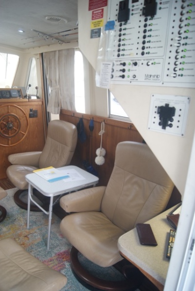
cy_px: 146
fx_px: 219
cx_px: 98
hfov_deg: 48.0
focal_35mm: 27
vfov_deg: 67.3
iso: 400
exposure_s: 1/30
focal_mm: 18
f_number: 3.5
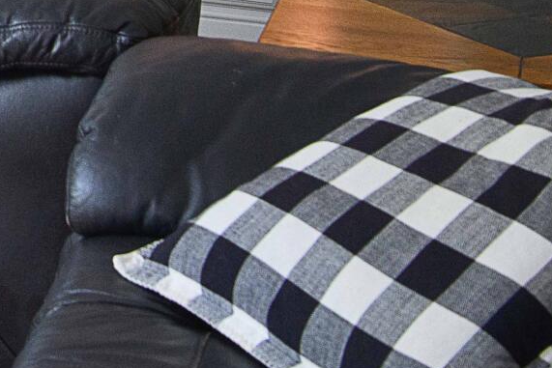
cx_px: -351
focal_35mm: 168
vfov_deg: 7.7
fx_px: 2576
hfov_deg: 11.6
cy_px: -462
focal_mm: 32
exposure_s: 1/30
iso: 800
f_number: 5.6
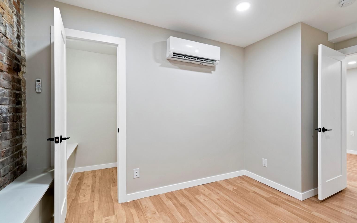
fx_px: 165
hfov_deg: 94.3
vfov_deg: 68.0
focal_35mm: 17
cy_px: 113
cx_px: 185
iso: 500
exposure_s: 1/20
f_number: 6.3
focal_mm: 16
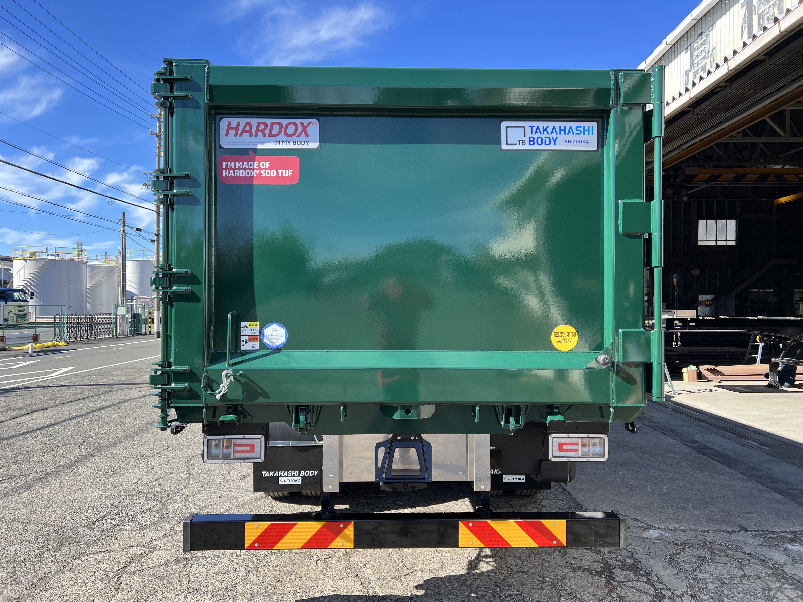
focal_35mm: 26
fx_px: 603
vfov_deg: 53.1
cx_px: 402
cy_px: 301
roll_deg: +0.0
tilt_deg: +0.3
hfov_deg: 67.3
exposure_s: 1/1196
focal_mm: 5.7
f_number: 1.5
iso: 50
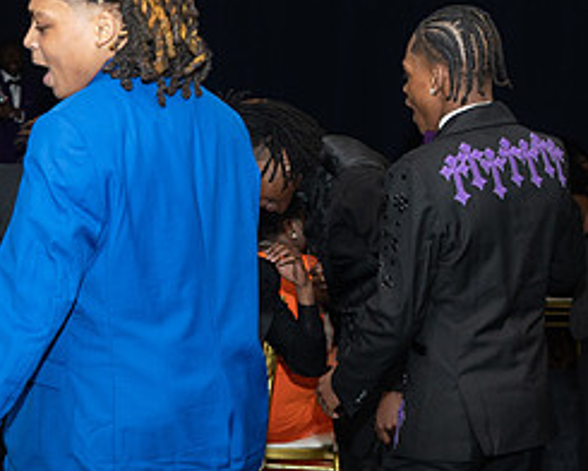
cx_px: 281
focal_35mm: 88
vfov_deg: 17.2
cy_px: 435
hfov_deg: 21.7
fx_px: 1531
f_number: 3.5
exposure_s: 1/125
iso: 400
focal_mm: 28
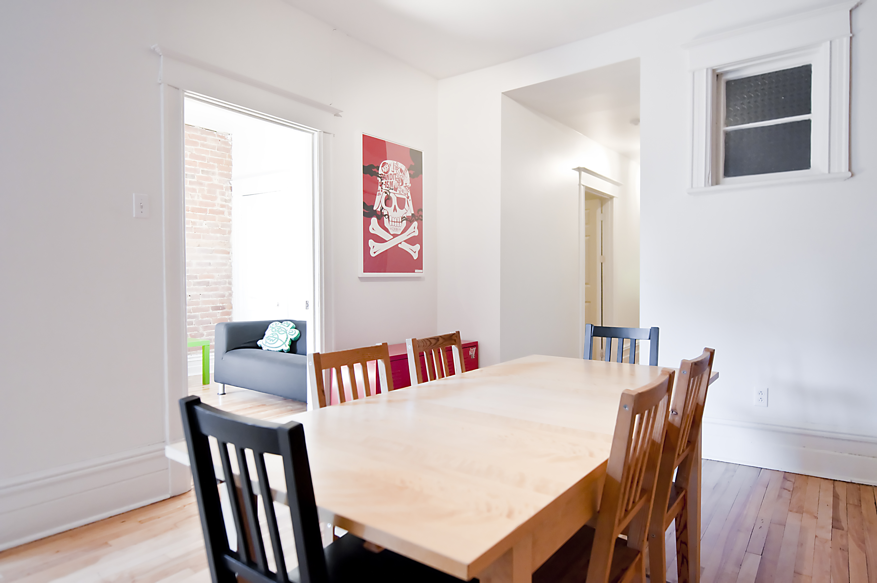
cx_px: 438
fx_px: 511
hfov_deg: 81.3
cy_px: 292
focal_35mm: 21
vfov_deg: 59.4
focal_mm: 14
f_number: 3.2
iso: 1000
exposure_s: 1/80
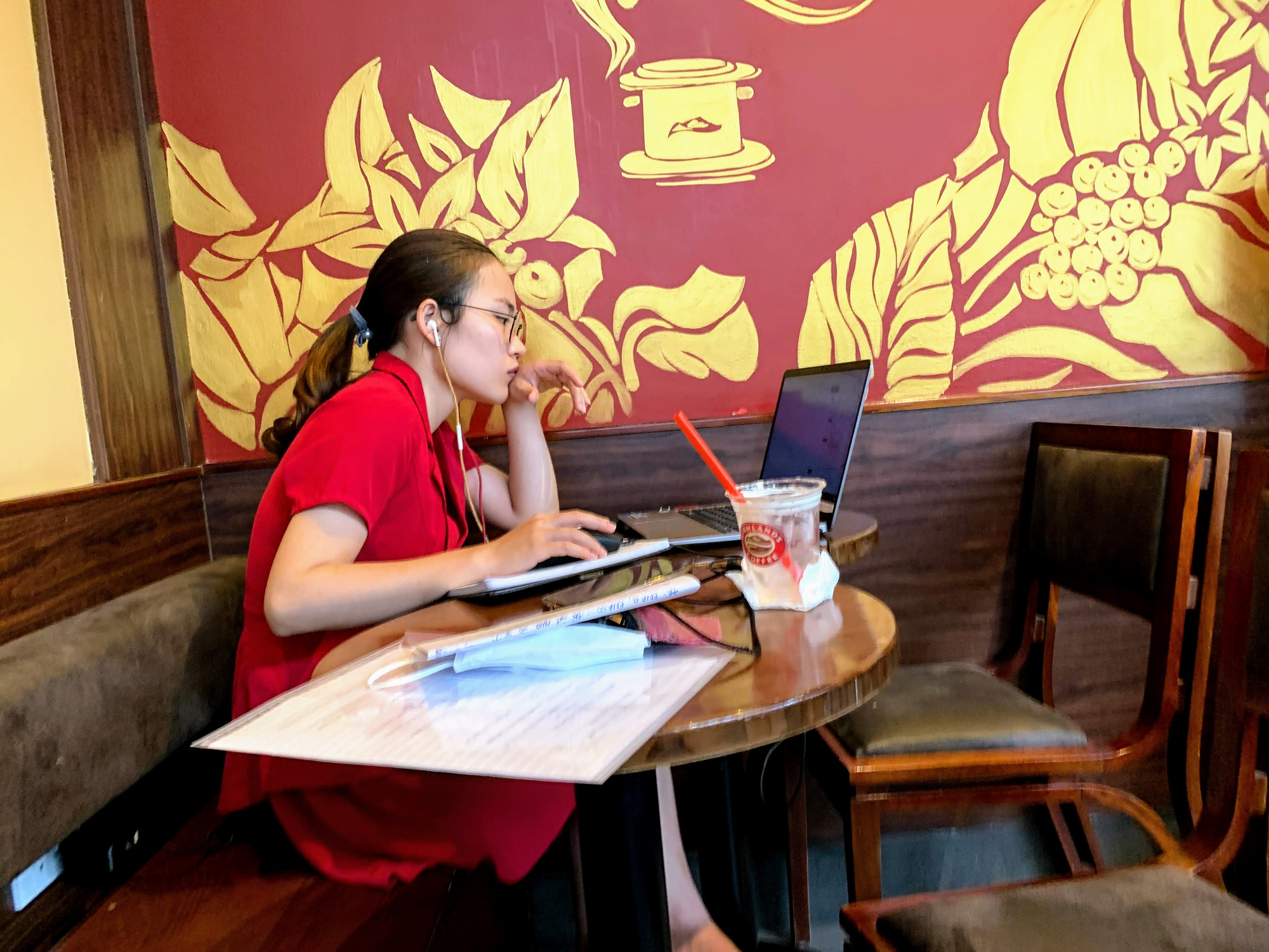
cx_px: 634
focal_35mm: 26
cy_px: 476
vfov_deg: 53.1
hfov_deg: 67.3
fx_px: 953
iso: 100
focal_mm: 4.25
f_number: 1.8
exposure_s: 1/50
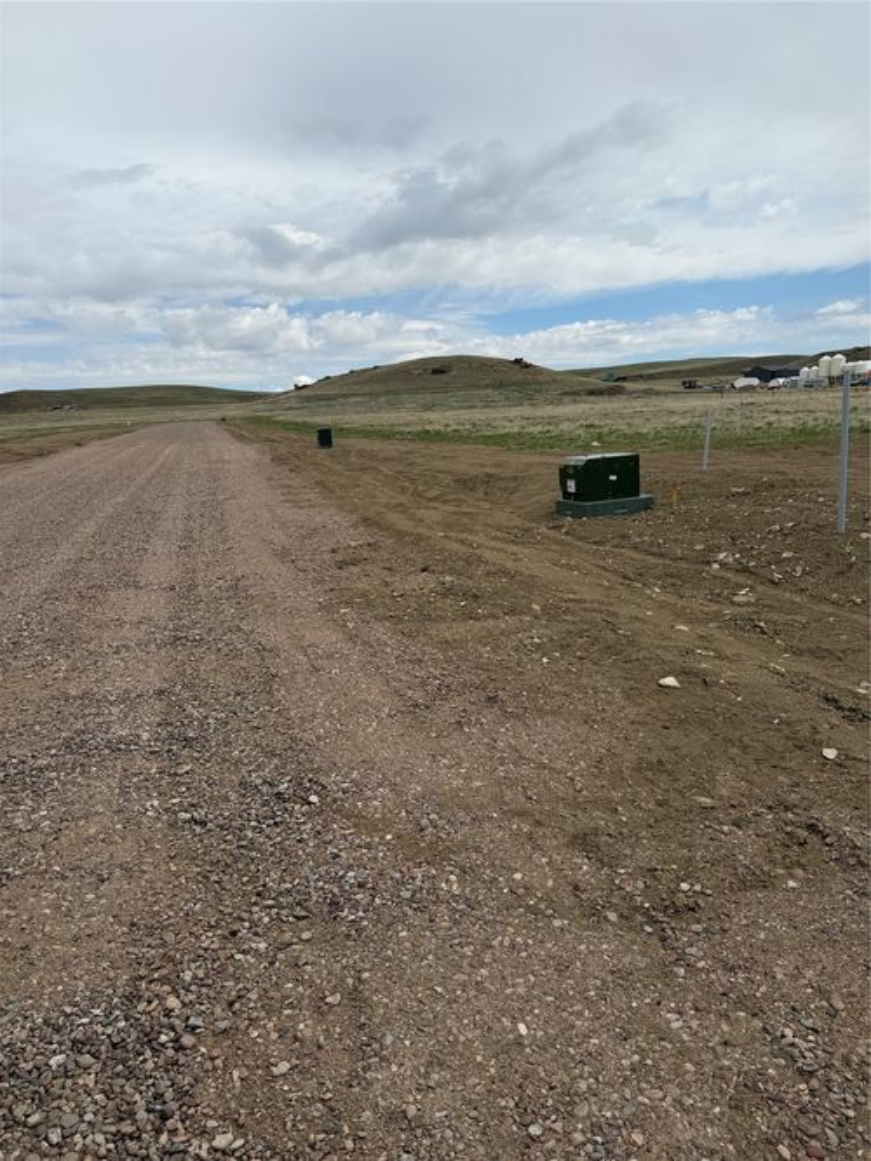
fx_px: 805
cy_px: 580
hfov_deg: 56.8
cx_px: 436
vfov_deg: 71.6
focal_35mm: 24
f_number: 1.78
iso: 80
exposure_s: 1/6711
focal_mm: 6.76
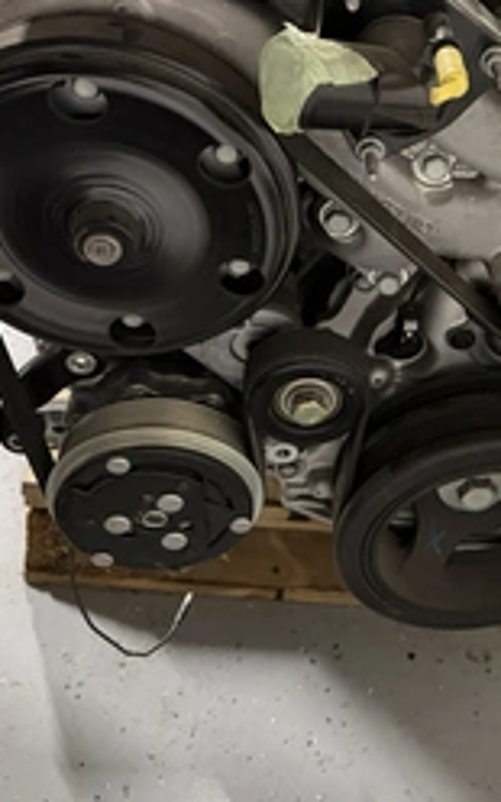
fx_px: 896
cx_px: 501
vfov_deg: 48.0
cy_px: 330
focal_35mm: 41
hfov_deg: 29.2
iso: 1000
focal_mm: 6.76
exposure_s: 1/30
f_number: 1.78
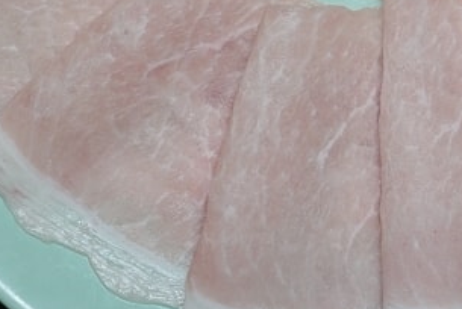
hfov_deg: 17.7
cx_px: 391
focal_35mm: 114
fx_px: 1464
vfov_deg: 11.6
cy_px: -135
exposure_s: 1/60
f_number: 4
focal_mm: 29
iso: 125
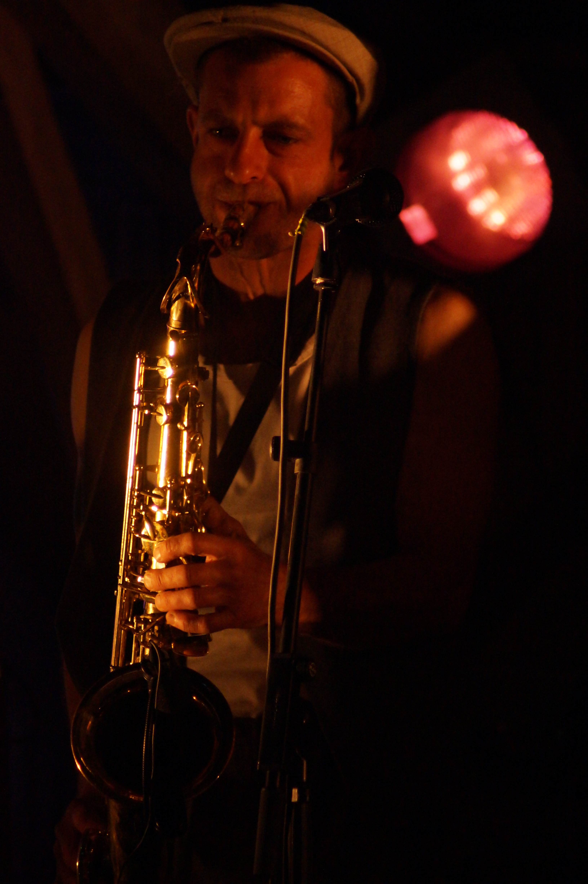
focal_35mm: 450
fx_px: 11049
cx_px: 294
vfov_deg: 4.6
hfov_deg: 3.0
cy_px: 442
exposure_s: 1/80
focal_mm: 300
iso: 3200
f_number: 5.6
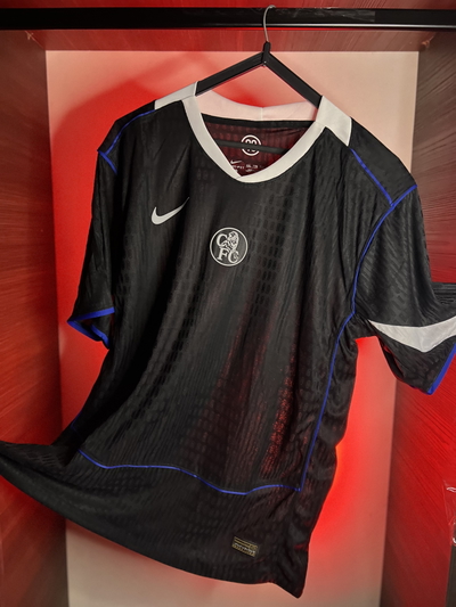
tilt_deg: -8.7
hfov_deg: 53.1
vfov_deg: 67.3
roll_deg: -0.1
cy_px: 304
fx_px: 456
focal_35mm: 26
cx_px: 228
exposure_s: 1/30
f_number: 1.5
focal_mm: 5.7
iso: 640
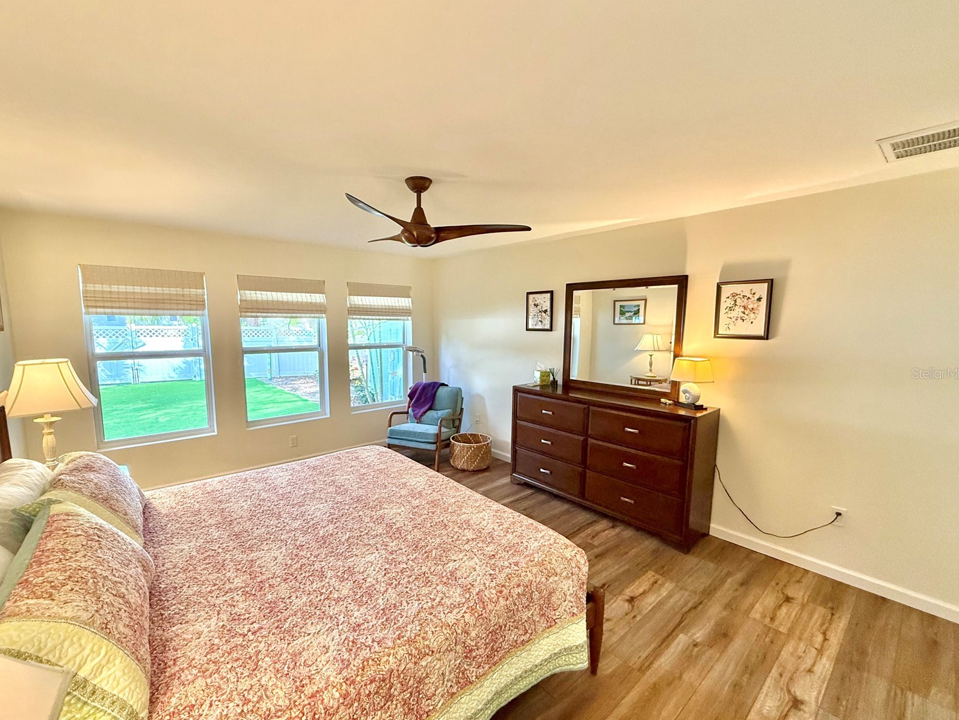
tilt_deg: -6.9
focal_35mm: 15
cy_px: 373
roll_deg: +0.0
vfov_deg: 81.7
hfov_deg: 98.1
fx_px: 416
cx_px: 459
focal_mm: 2.22
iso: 320
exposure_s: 1/120
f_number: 2.2
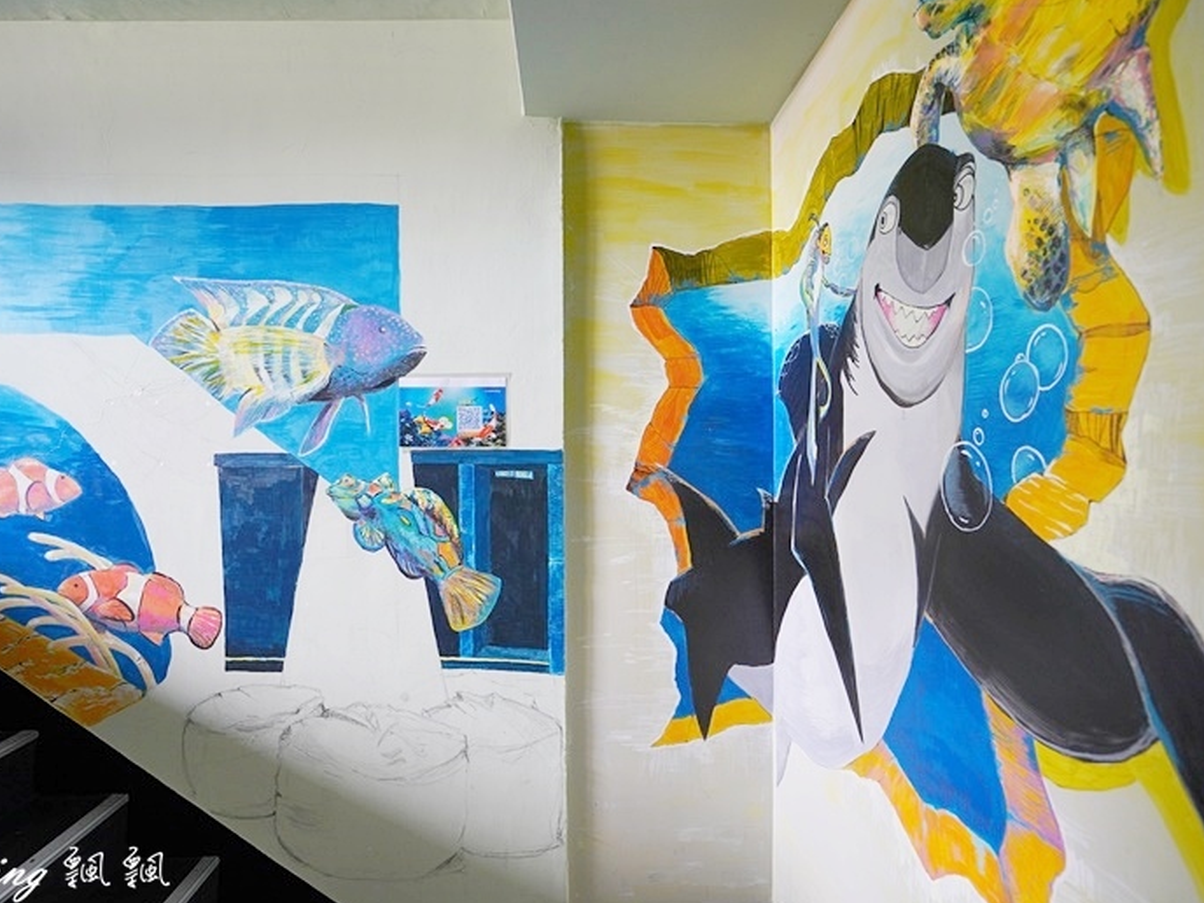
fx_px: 661
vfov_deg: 68.7
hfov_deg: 84.7
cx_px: 590
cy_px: 456
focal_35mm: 19
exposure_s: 1/8
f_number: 4
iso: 640
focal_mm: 17
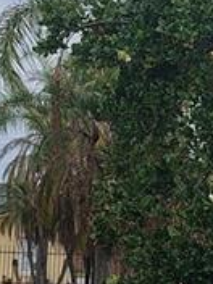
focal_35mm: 164
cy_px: 184
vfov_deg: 12.0
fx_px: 1346
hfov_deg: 8.9
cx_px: 269
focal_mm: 5.56
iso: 100
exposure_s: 1/1340
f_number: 1.8
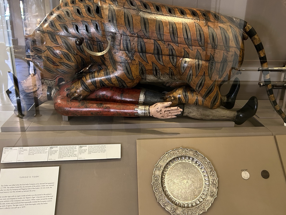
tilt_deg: -21.2
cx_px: 160
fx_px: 264
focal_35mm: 32
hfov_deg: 56.7
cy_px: 100
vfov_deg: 44.1
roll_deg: -2.7
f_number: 1.5
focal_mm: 5.7
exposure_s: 1/33
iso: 400
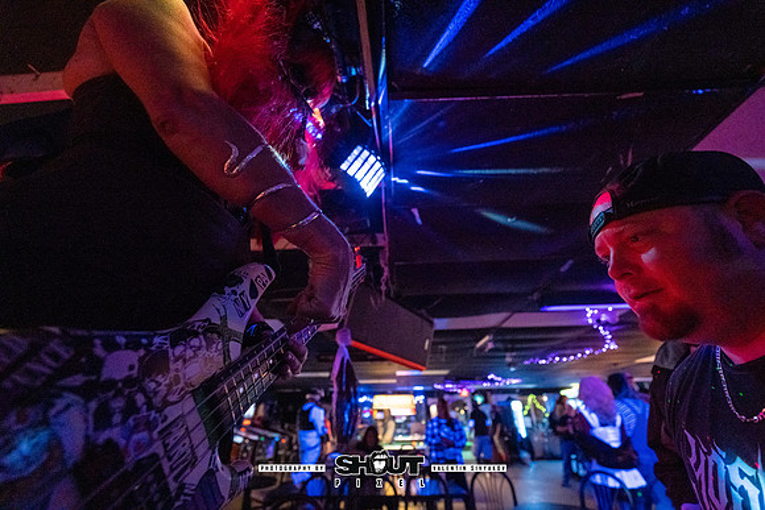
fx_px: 298
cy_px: 255
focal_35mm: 14
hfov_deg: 104.2
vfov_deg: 81.2
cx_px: 382
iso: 3200
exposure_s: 1/250
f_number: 2.8
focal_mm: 14
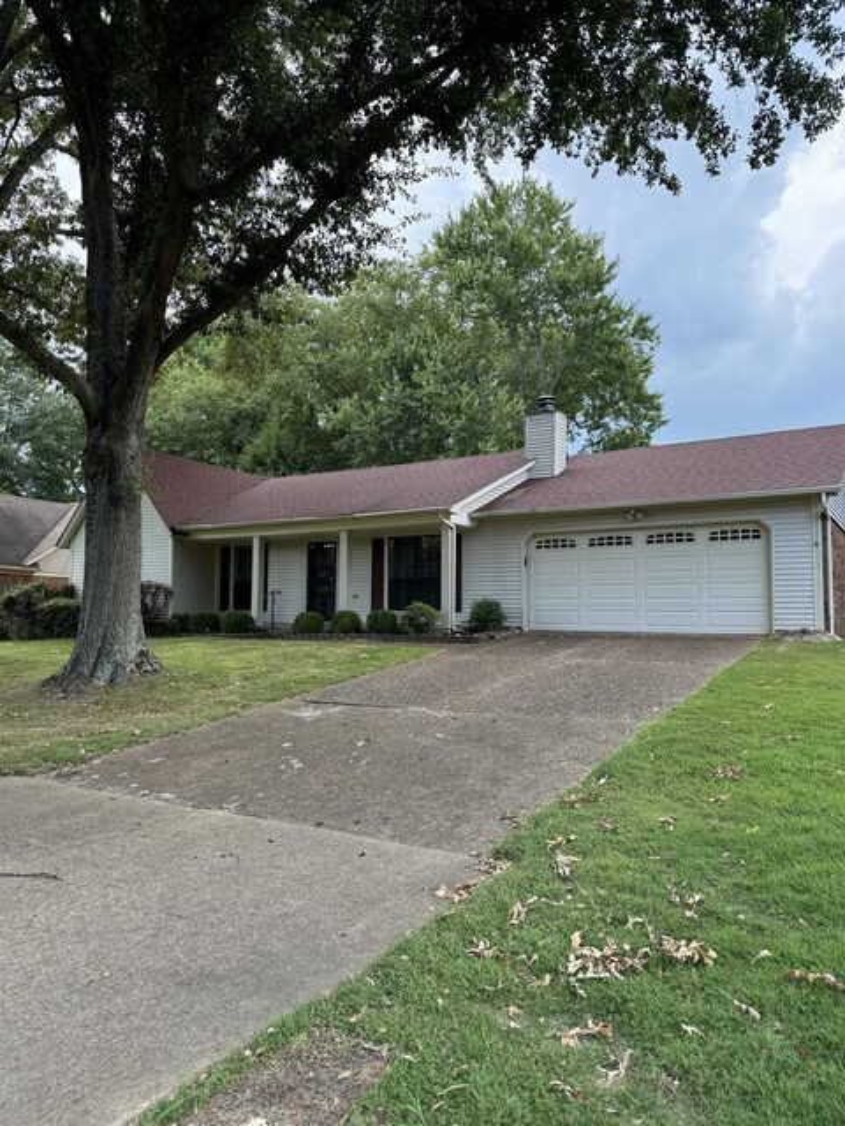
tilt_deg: +4.0
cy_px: 563
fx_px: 781
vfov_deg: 71.6
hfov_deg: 56.8
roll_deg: +0.0
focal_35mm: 24
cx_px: 422
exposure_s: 1/253
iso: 80
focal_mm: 6.76
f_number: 1.78
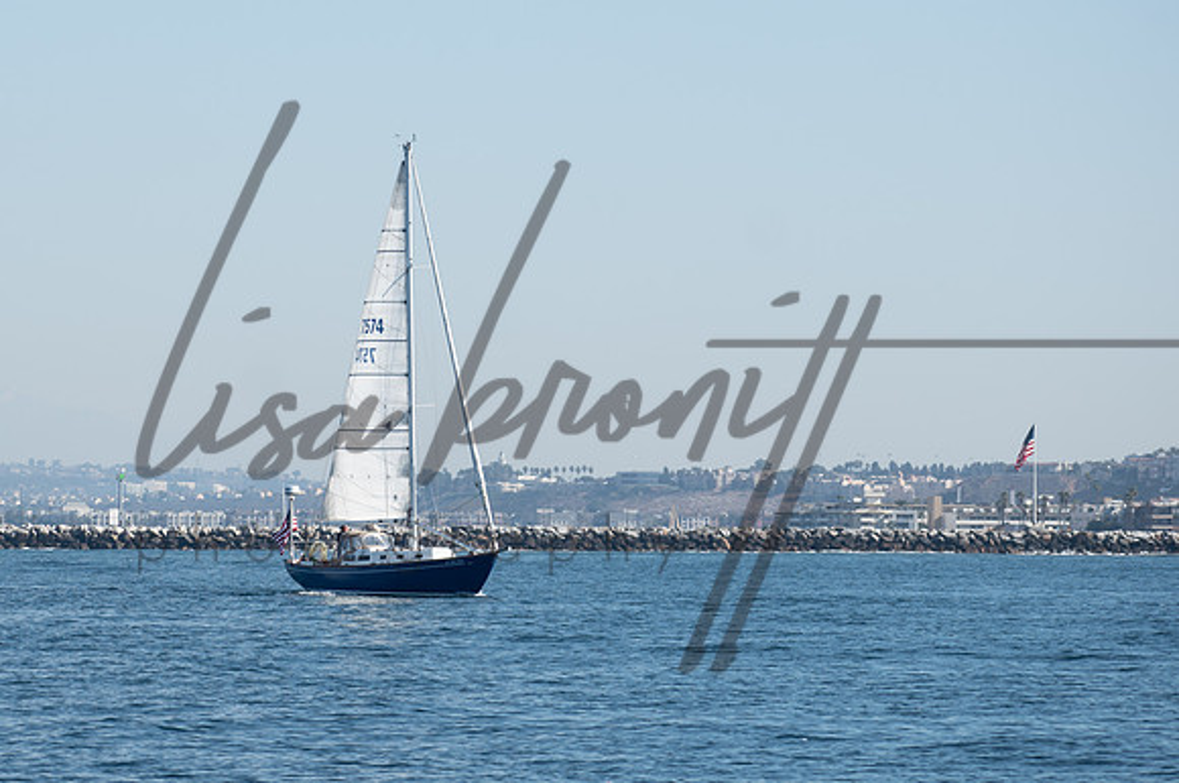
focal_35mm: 214
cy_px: 320
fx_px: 7011
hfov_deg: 9.6
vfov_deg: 6.4
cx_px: 387
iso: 100
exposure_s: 1/500
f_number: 6.3
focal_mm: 95
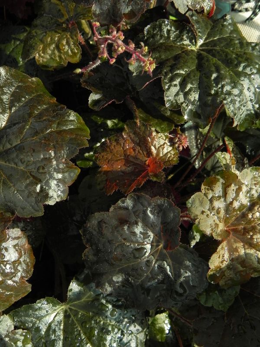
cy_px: 174
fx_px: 330
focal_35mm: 33
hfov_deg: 42.9
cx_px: 130
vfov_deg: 55.4
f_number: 4
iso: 160
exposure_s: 1/250
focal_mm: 5.9
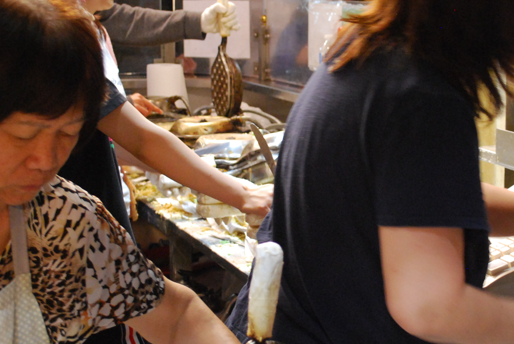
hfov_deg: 22.7
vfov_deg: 15.4
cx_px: 372
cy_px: 143
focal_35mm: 89
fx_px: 1272
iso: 1100
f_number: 4.8
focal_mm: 30
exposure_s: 1/30
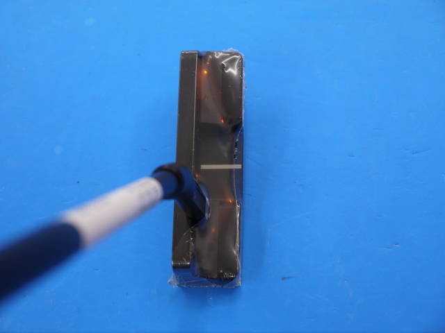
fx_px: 720
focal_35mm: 56
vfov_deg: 26.1
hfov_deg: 34.3
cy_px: 166
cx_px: 222
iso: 250
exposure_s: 1/60
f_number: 4.8
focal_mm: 28
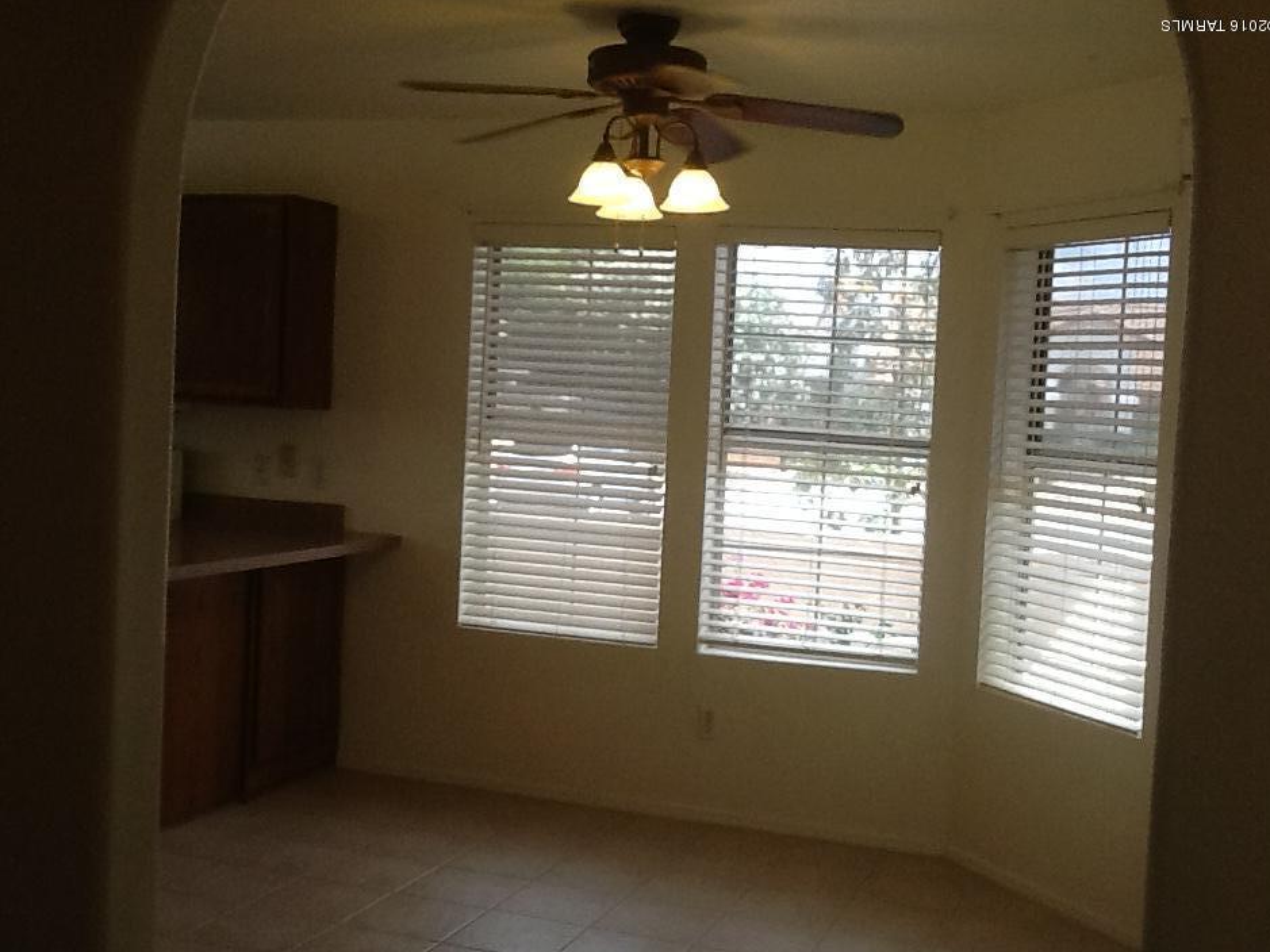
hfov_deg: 42.1
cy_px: 476
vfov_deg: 32.2
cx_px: 638
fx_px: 1651
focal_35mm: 45
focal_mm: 2.03
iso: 64
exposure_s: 1/120
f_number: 2.4
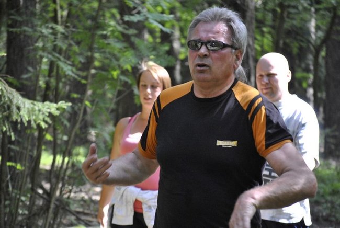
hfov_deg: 12.4
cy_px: 114
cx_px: 170
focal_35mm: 165
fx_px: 1561
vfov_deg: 8.4
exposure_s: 1/320
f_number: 4.5
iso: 800
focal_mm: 110
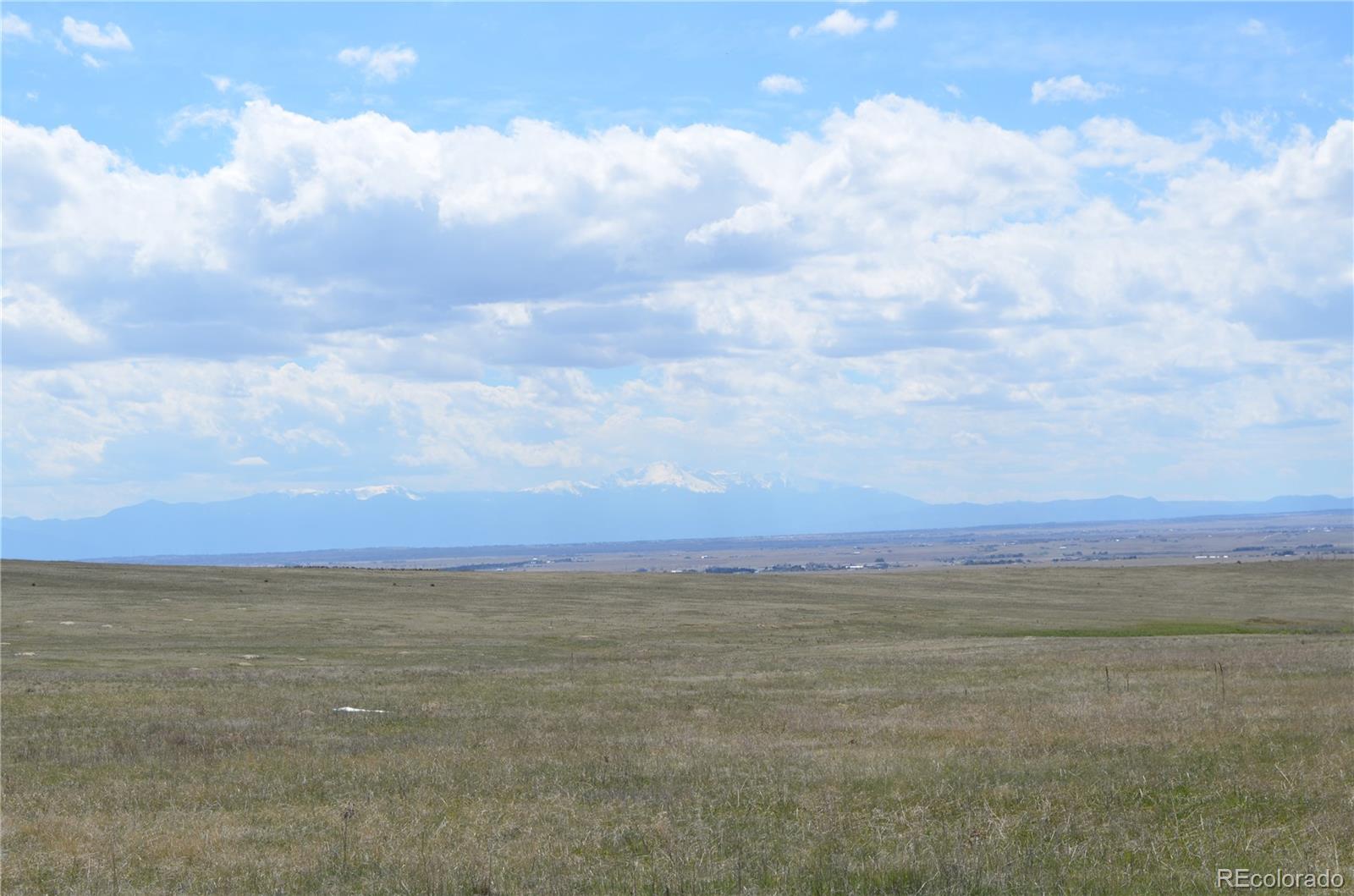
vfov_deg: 18.8
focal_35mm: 72
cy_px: 448
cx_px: 677
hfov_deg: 28.1
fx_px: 2702
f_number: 10
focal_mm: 48
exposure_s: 1/400
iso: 100
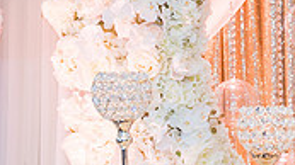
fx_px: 1251
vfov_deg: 7.6
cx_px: 451
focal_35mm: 160
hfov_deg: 12.7
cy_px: 96
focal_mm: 38
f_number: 3.5
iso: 500
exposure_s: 1/160
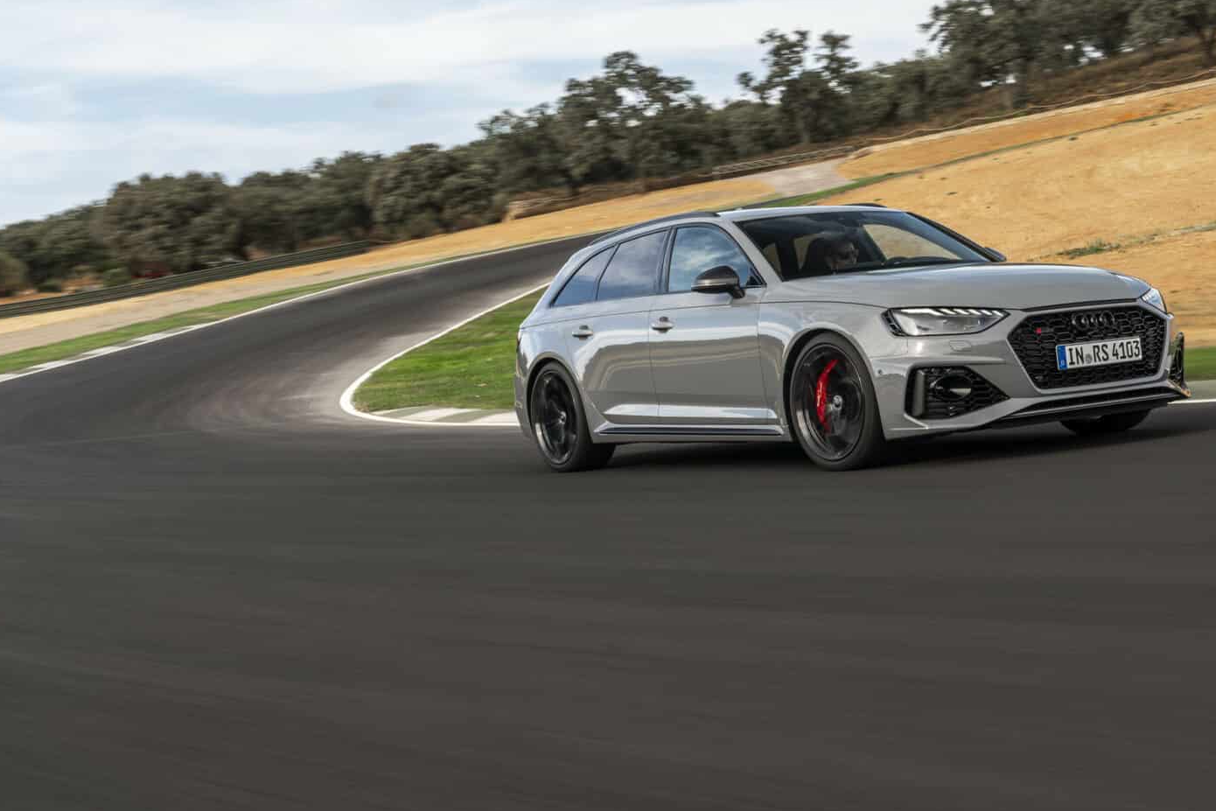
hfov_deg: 35.2
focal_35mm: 56
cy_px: 341
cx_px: 845
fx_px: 1892
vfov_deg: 24.2
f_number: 10
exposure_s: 1/15
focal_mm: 38
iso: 50
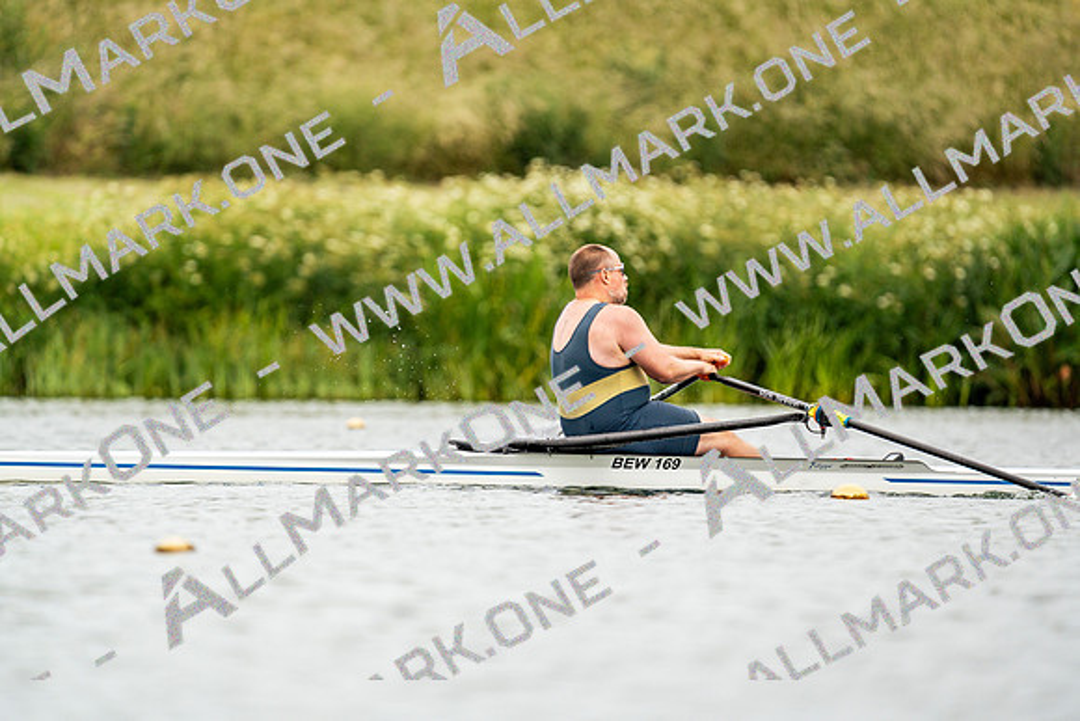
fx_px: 18003
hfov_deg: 3.4
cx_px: 540
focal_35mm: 600
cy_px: 360
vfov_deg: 2.3
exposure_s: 1/2000
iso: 500
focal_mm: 600
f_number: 6.3
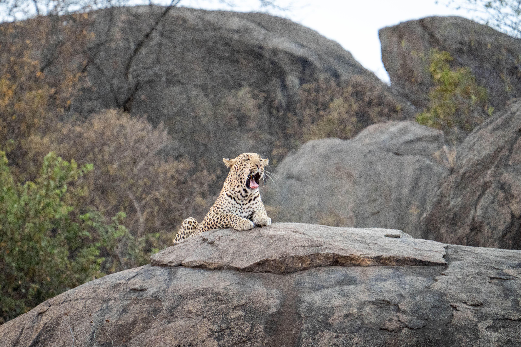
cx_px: 179
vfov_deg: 1.6
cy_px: 166
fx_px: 12688
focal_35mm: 877
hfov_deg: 2.4
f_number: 6.3
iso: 3200
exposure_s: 1/100
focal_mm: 600
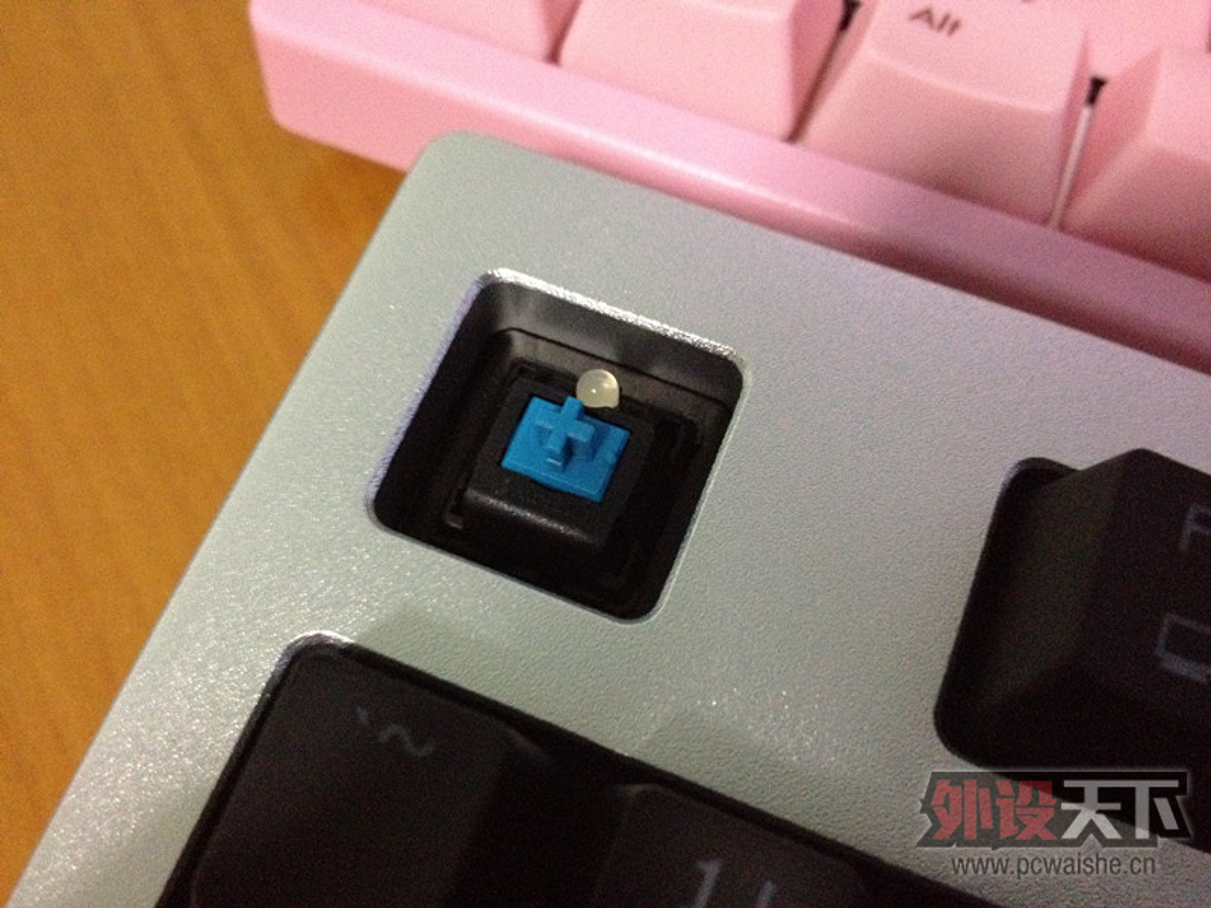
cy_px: 454
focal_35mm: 35
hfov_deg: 52.6
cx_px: 606
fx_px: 1224
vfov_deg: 40.7
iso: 800
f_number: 2.4
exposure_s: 1/17
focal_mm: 4.28
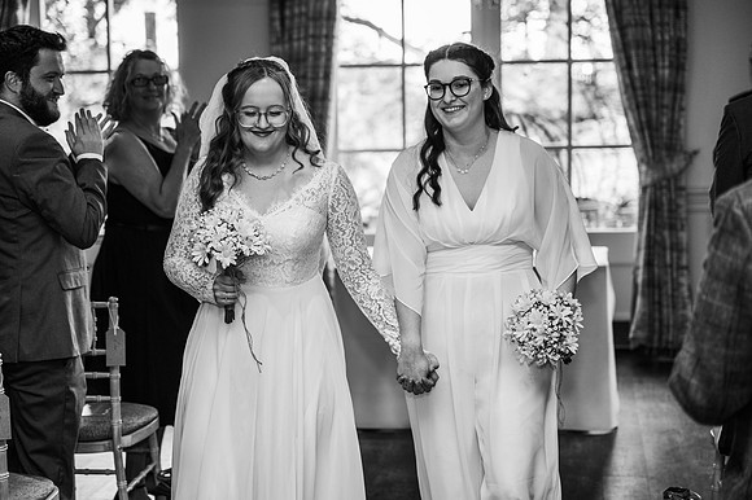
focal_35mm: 70
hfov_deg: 28.9
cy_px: 250
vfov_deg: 19.4
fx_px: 1461
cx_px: 376
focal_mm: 70
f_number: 2.8
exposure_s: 1/200
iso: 360
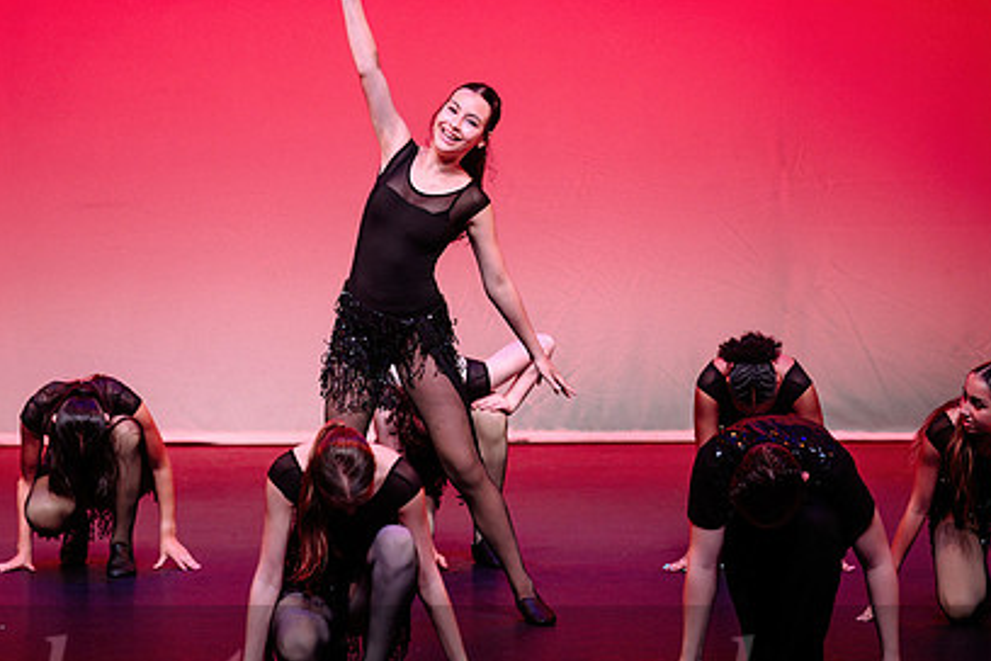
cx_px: 372
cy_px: 354
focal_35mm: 210
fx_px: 5780
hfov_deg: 9.8
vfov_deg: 6.5
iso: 1250
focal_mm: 145
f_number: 2.8
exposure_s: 1/640
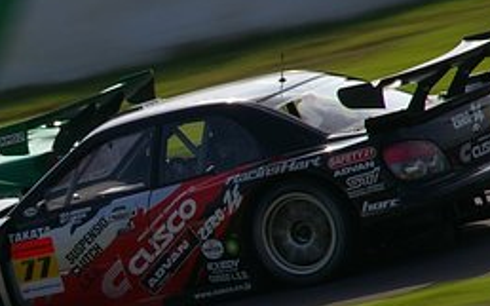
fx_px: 8102
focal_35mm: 607
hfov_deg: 3.5
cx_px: 59
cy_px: 205
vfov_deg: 2.2
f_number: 16
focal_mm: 200
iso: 200
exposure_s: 1/160
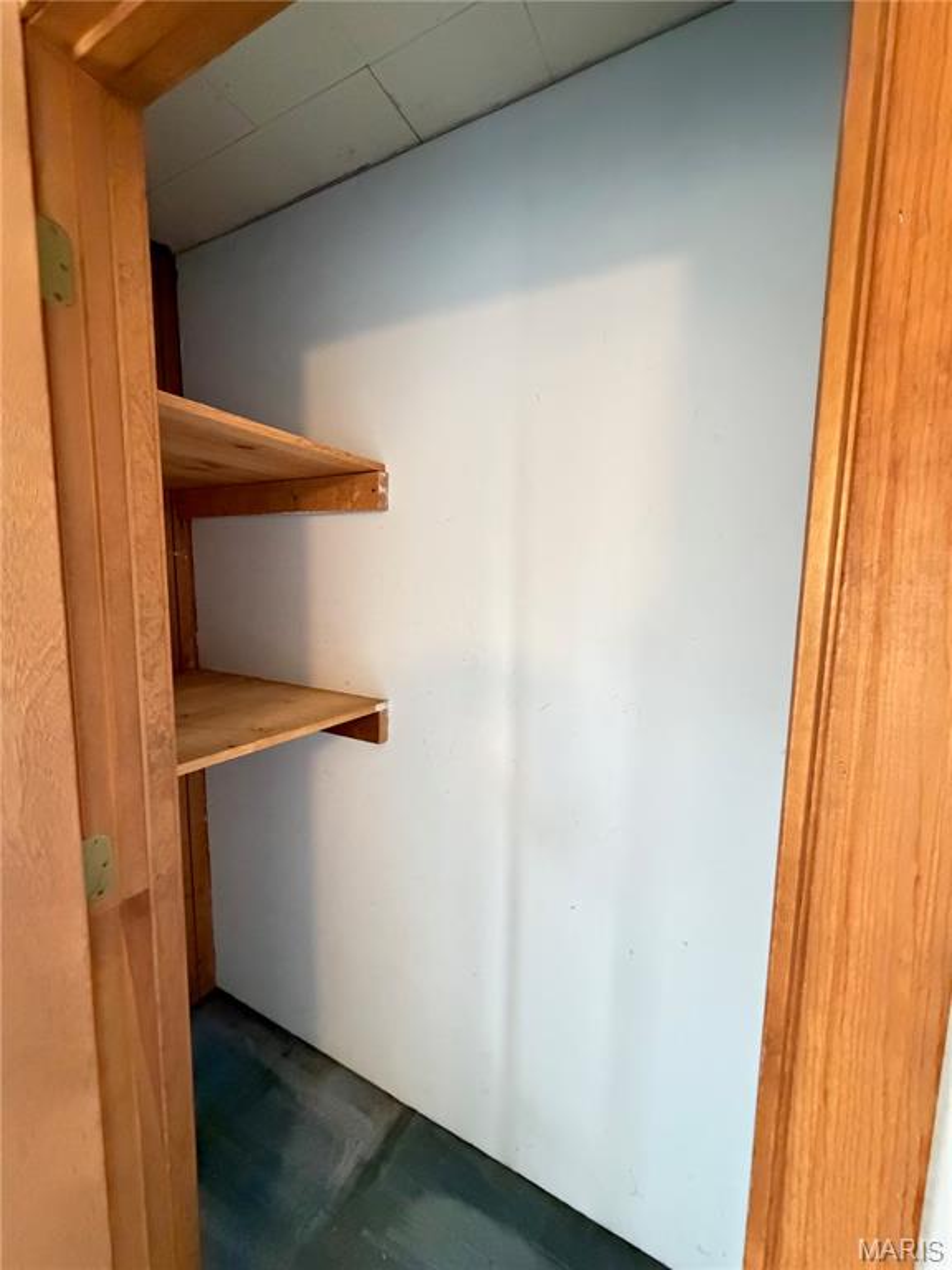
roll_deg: -1.1
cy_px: 635
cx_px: 476
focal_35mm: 14
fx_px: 513
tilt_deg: -5.5
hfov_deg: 85.7
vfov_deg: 102.1
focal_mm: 2.22
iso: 1250
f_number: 2.2
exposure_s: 1/40
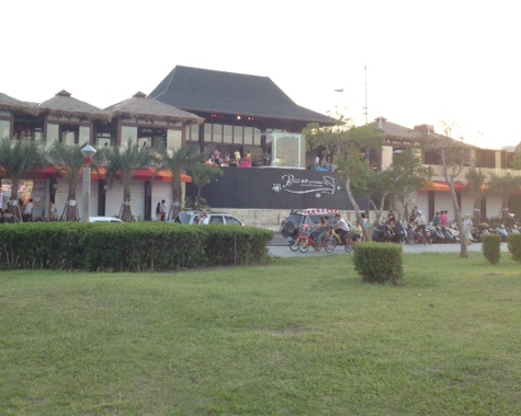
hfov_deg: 40.2
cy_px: 159
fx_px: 709
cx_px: 211
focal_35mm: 46
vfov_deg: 32.6
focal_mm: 4.28
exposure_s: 1/120
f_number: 2.4
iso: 80
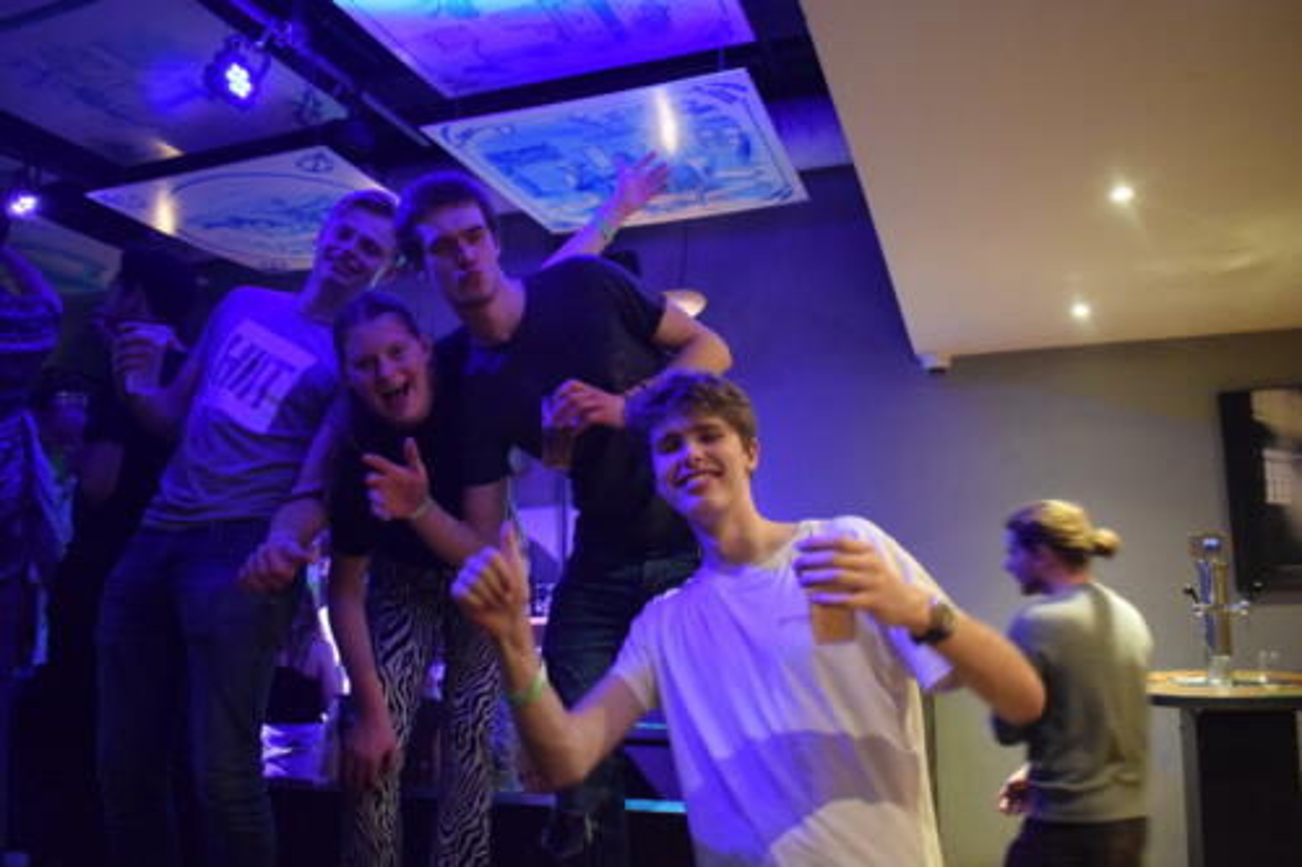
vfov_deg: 47.9
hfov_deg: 67.4
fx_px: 976
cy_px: 434
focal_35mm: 27
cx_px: 651
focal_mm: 18
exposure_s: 1/30
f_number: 3.5
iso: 6400
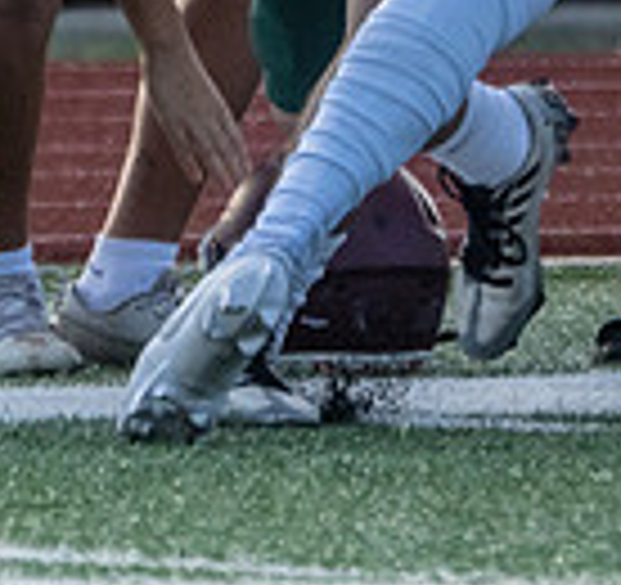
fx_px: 62227
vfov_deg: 0.5
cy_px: -446
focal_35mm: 3156
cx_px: 992
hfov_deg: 0.6
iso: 1000
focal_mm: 560
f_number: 8
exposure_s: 1/1250
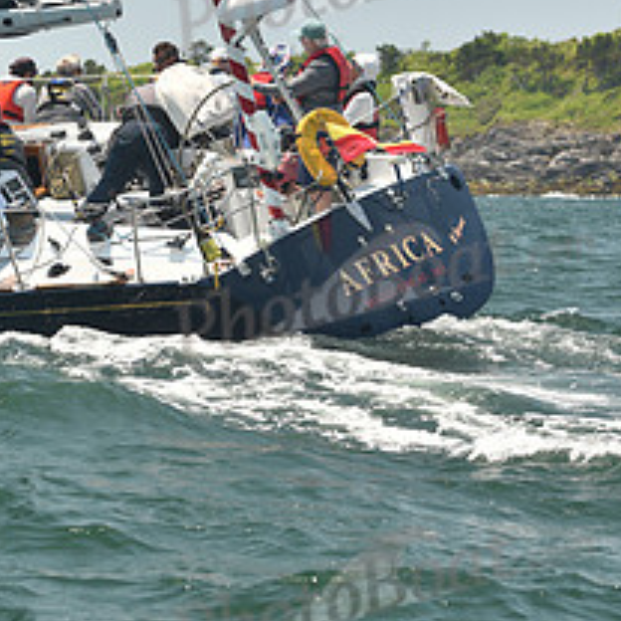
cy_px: 172
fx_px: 3369
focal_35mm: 166
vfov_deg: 10.5
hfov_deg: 10.5
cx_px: 21
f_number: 4.5
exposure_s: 1/640
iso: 250
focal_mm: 70
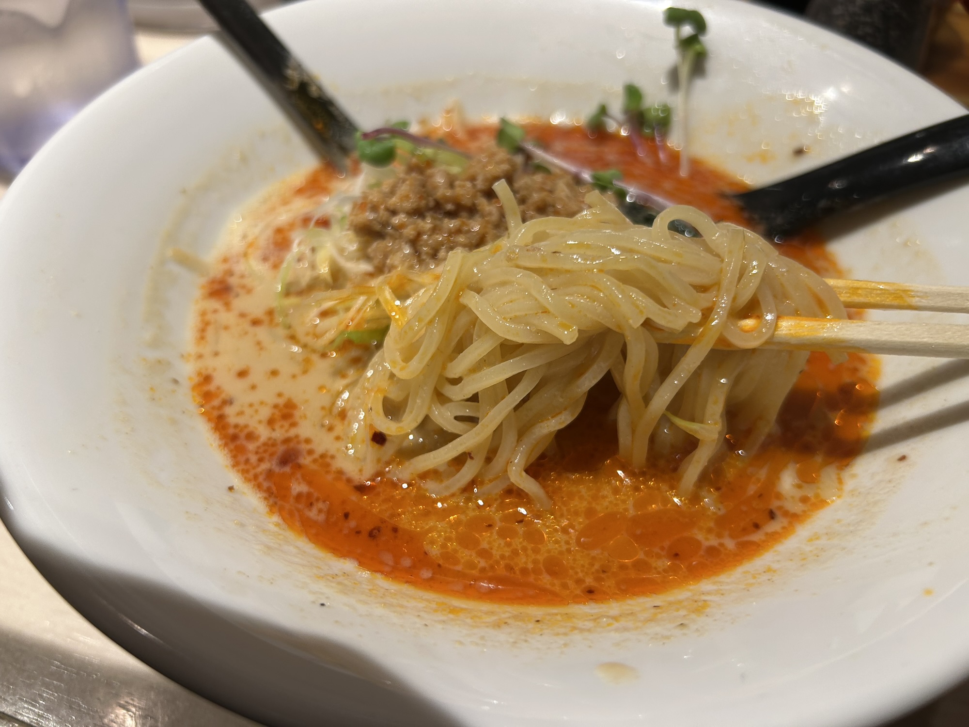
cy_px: 364
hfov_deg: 67.3
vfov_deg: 53.1
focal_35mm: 26
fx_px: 728
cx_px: 484
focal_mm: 5.7
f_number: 1.5
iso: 64
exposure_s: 1/121
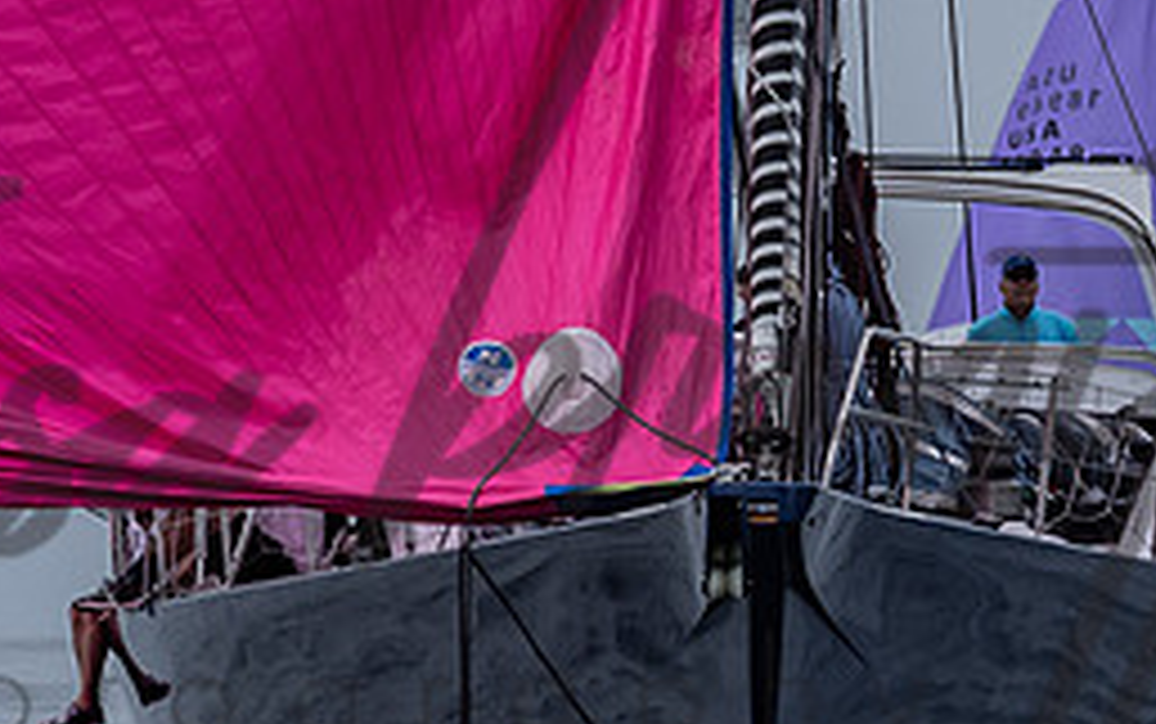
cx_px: 1203
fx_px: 21532
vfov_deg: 1.9
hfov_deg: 3.1
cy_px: 137
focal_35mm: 683
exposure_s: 1/1600
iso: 160
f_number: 6.3
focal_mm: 115
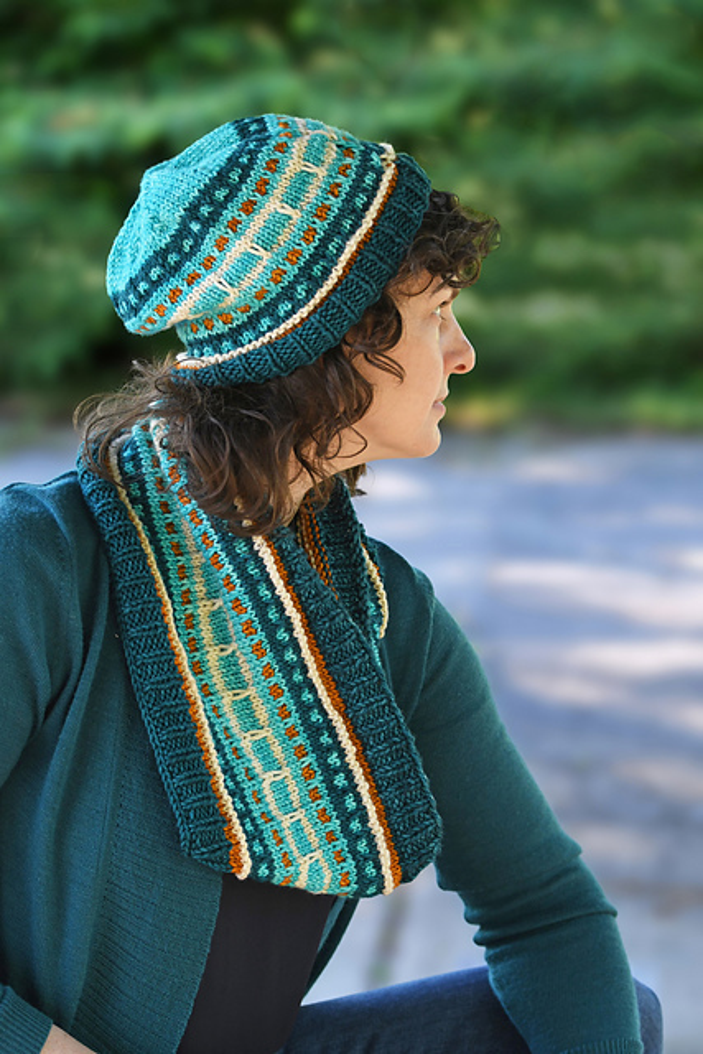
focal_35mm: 105
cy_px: 527
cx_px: 352
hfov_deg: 13.0
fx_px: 3074
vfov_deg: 19.5
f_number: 4.5
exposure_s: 1/320
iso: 640
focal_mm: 70
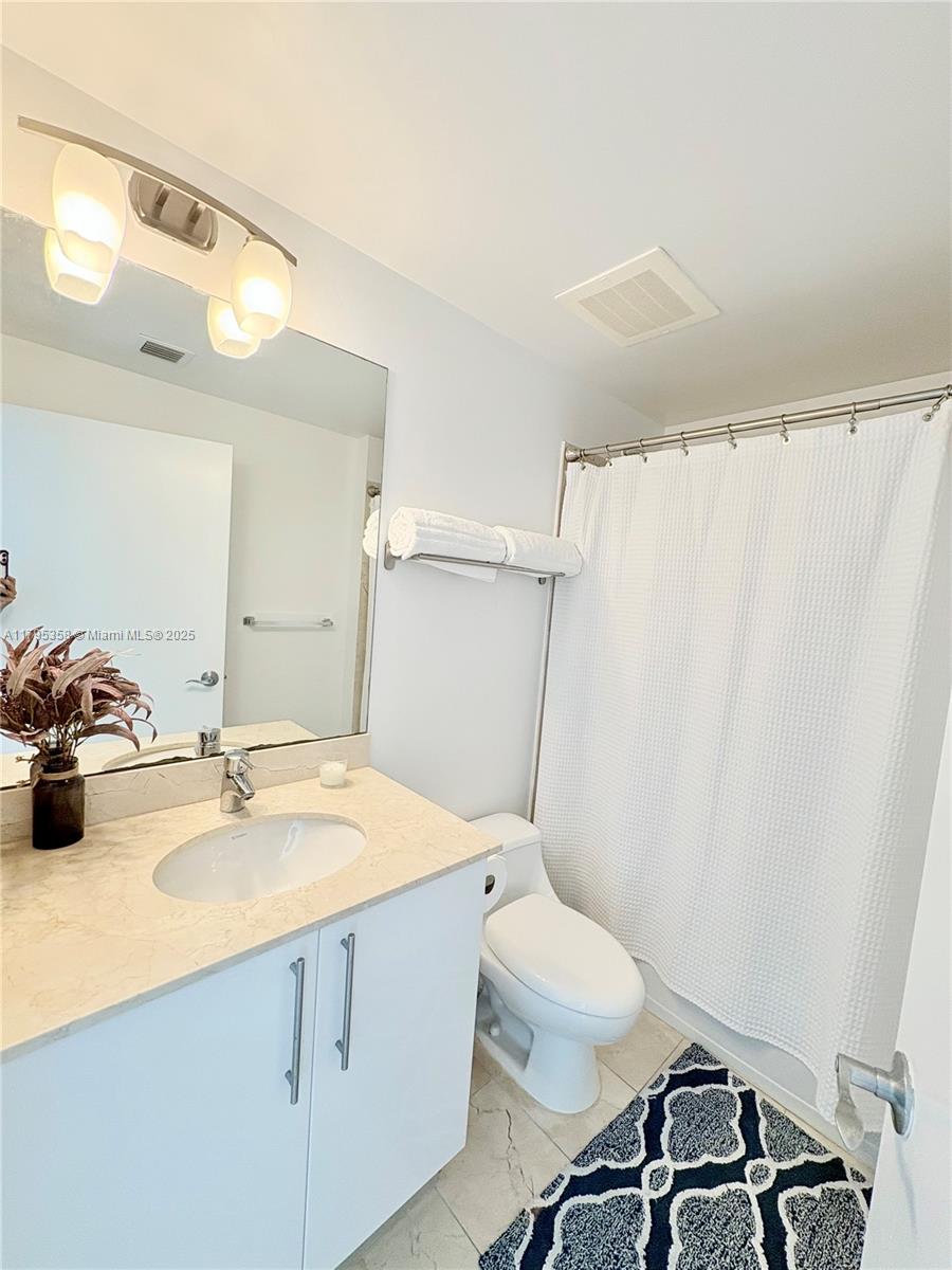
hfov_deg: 85.7
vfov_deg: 102.1
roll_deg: -4.3
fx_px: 513
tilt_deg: -4.2
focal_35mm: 14
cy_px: 635
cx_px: 476
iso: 100
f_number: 2.2
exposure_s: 1/120
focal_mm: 2.22
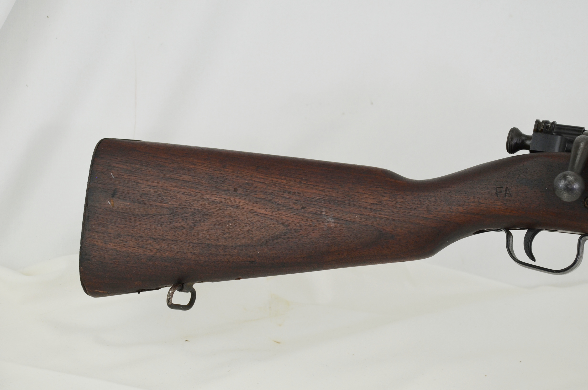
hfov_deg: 23.4
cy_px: 195
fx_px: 1418
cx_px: 294
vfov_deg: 15.6
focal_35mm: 87
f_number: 5
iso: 560
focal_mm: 58
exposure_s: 1/250
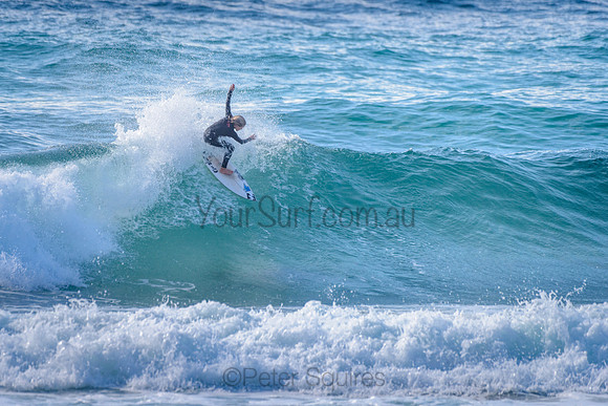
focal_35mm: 613
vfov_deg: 2.2
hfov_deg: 3.4
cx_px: 235
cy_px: 157
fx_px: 10358
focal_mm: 500
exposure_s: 1/2000
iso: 220
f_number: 5.6
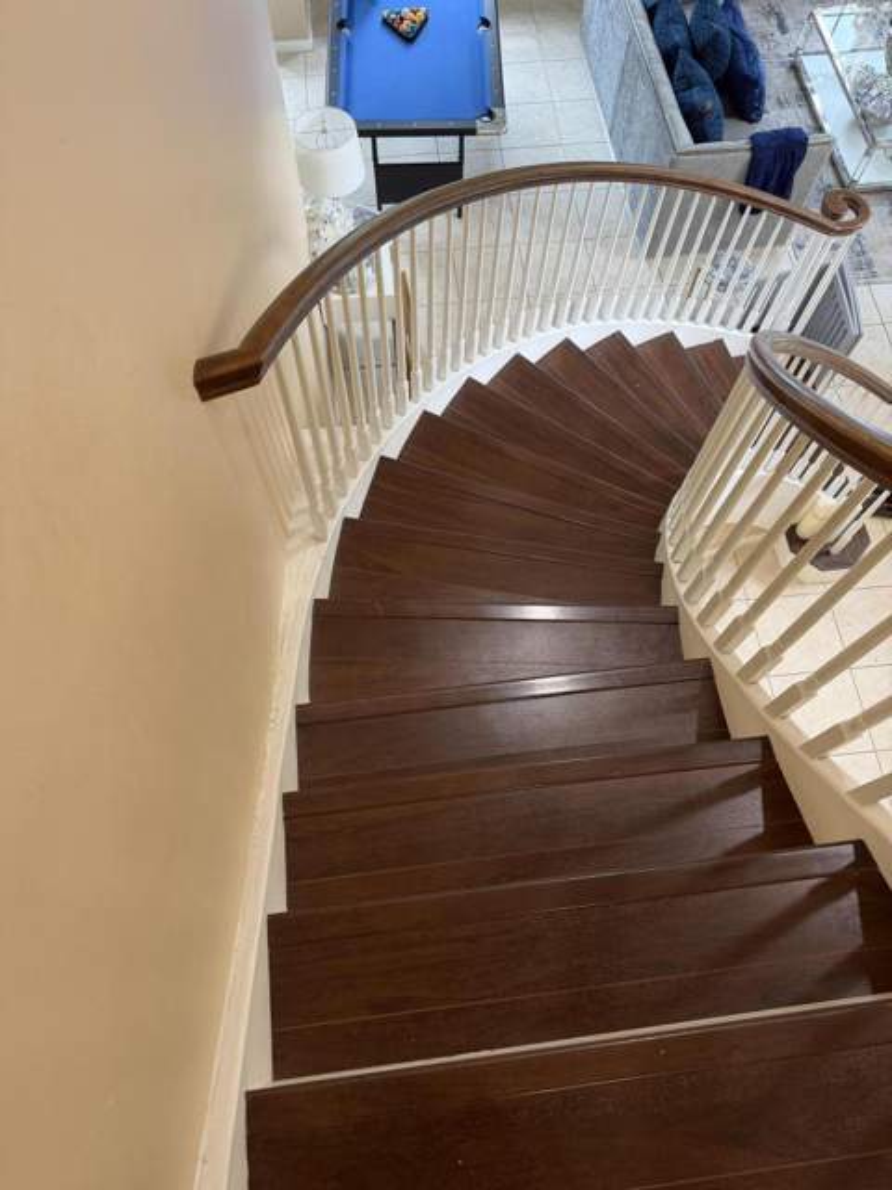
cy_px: 595
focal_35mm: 24
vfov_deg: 71.6
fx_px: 825
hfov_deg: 56.8
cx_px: 446
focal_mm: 6.76
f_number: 1.78
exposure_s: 1/60
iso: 160
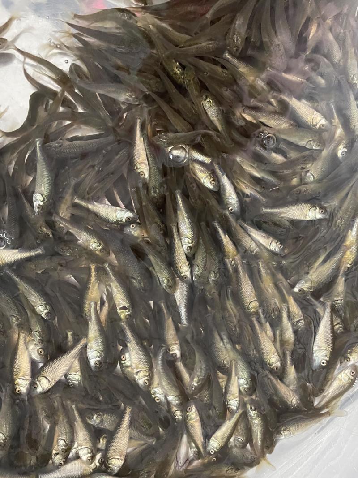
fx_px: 359
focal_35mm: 26
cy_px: 239
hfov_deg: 53.1
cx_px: 179
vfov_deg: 67.3
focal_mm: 4.2
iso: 500
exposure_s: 1/59
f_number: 1.6
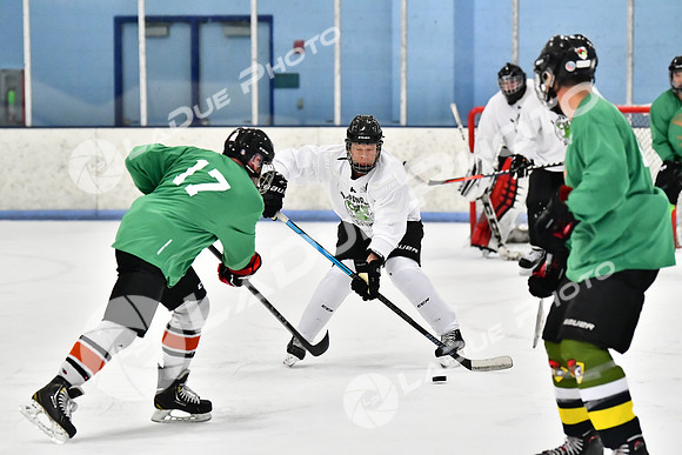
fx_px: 3695
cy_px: 228
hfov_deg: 10.5
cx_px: 341
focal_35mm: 195
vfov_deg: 7.0
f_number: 2.8
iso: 6400
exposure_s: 1/1600
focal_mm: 130
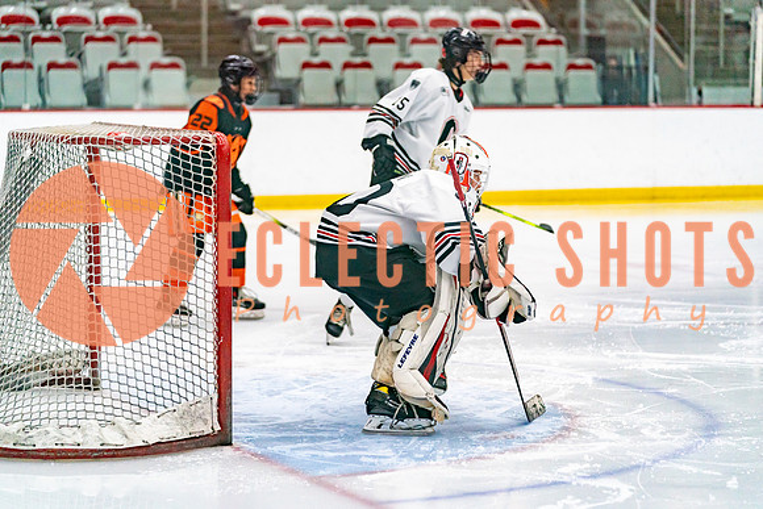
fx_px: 2480
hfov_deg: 17.5
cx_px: 382
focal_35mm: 117
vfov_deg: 11.7
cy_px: 254
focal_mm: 117
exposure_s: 1/1250
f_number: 2.8
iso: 3200
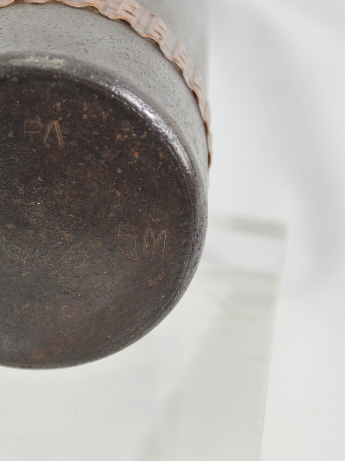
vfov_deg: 12.9
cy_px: 230
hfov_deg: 9.6
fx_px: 2033
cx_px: 21
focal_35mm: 153
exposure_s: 1/250
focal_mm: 70
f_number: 5.3
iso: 720
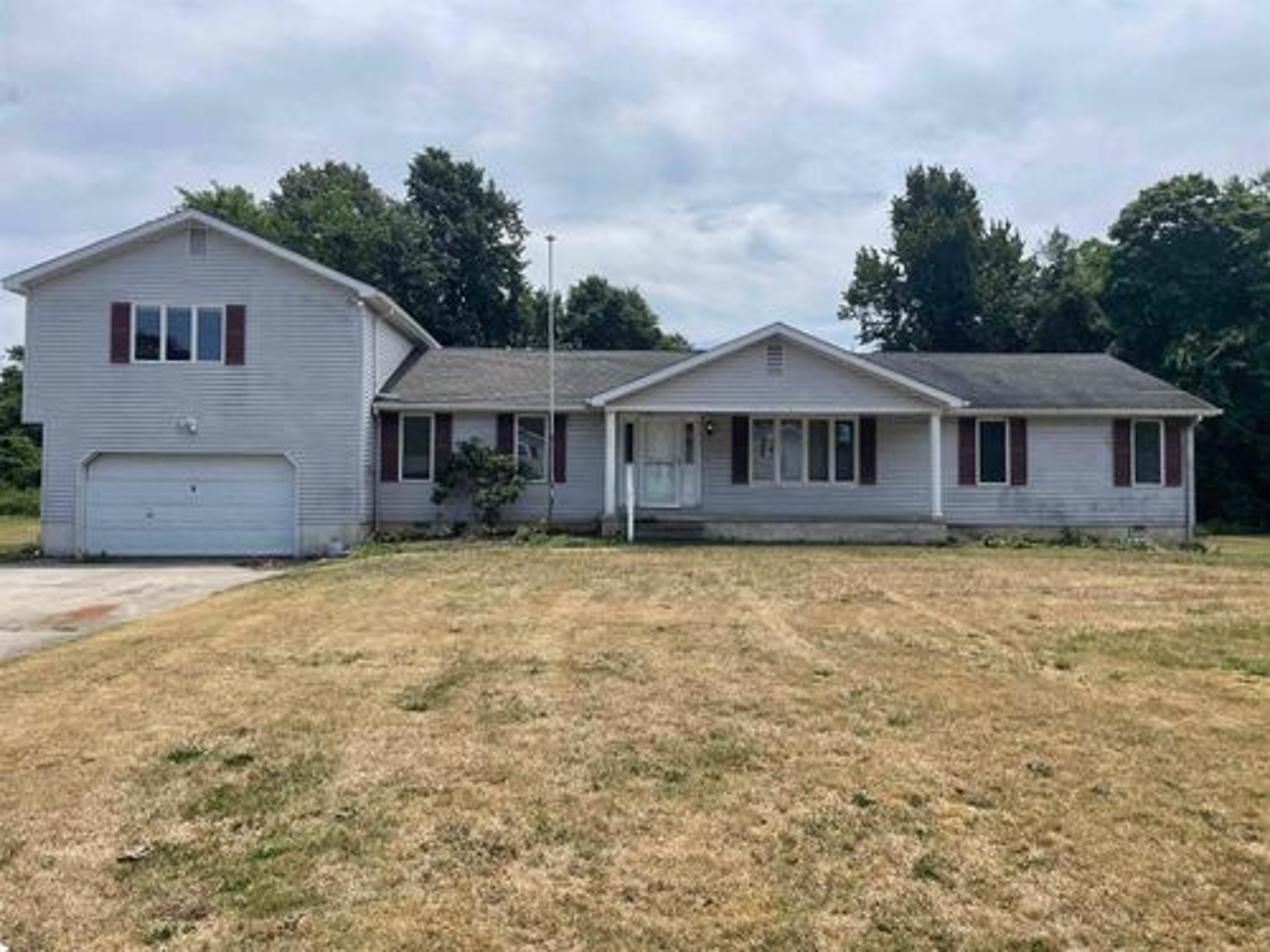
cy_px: 476
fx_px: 954
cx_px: 635
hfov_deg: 67.3
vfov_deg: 53.1
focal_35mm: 26
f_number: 1.6
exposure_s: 1/5291
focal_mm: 4.2
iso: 32
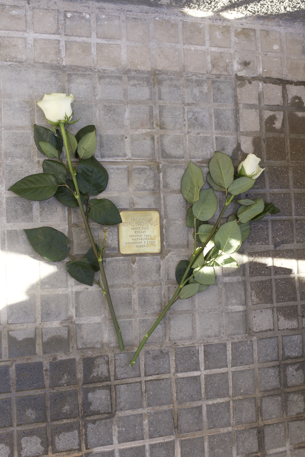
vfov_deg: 54.4
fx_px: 444
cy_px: 228
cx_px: 152
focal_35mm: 35
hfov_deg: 37.9
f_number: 8
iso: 500
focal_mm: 35
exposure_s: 1/125
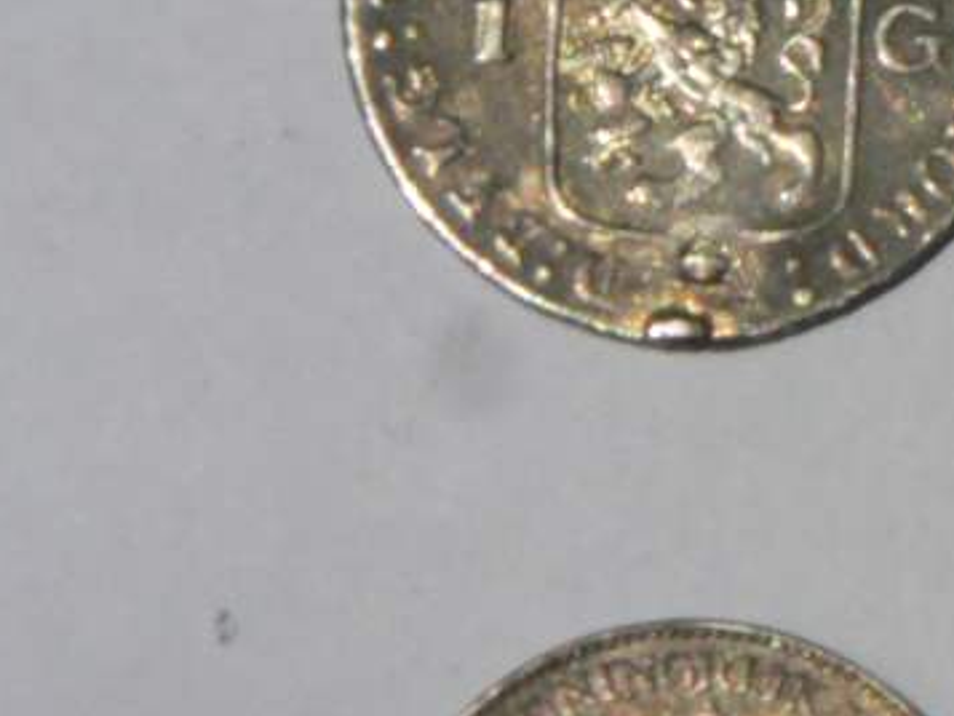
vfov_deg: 3.6
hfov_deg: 4.8
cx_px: 1261
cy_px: 398
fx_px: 11358
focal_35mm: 412
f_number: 8
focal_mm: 24.6
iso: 80
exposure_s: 1/800
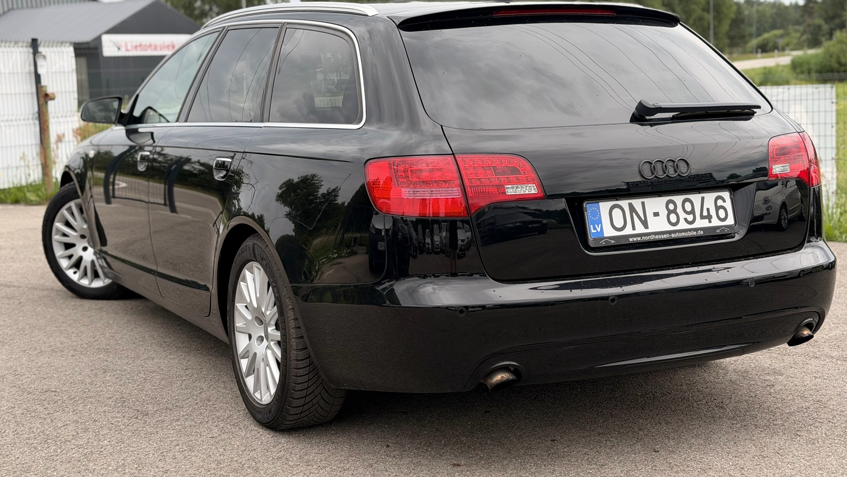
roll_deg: +1.6
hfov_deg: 39.2
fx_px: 1190
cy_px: 223
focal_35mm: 53
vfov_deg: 22.6
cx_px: 424
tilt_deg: -7.3
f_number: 1.78
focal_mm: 6.76
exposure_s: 1/975
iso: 64
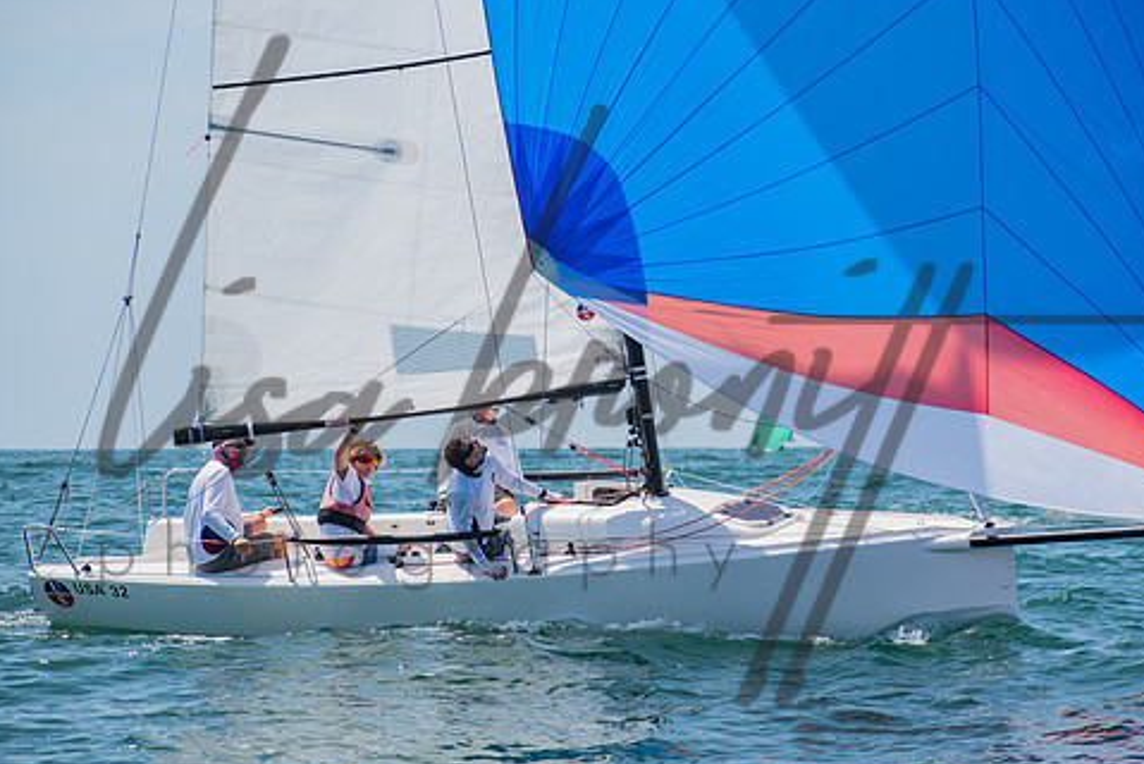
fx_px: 7790
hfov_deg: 8.4
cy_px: 376
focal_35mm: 245
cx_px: 616
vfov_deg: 5.6
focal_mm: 130
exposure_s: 1/1000
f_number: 6.3
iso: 200
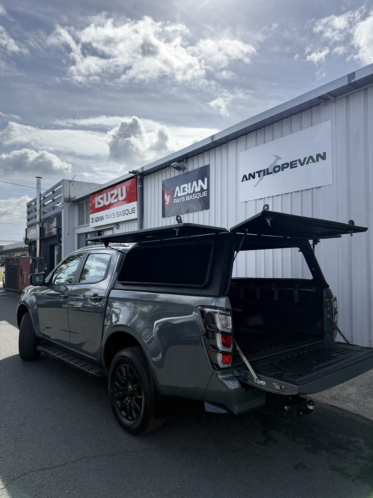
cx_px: 186
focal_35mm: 24
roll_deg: +1.1
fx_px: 345
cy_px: 249
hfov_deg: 56.8
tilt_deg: +3.6
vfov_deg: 71.6
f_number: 1.78
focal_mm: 6.76
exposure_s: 1/10309
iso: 80
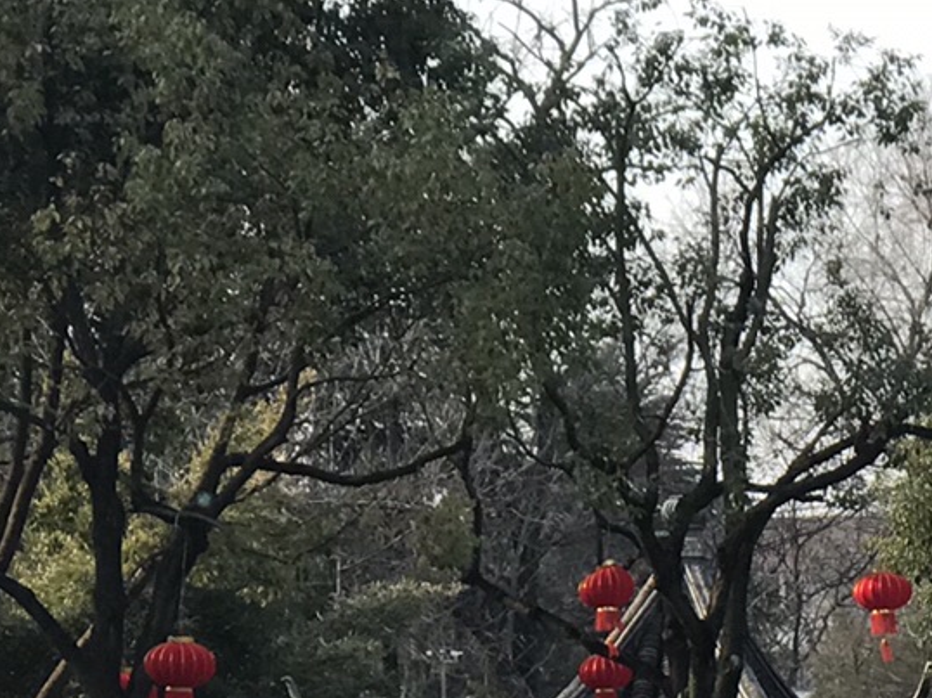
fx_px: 5705
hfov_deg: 9.2
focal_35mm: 212
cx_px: 1169
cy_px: 921
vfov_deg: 6.9
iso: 20
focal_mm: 6.6
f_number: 2.8
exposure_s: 1/269
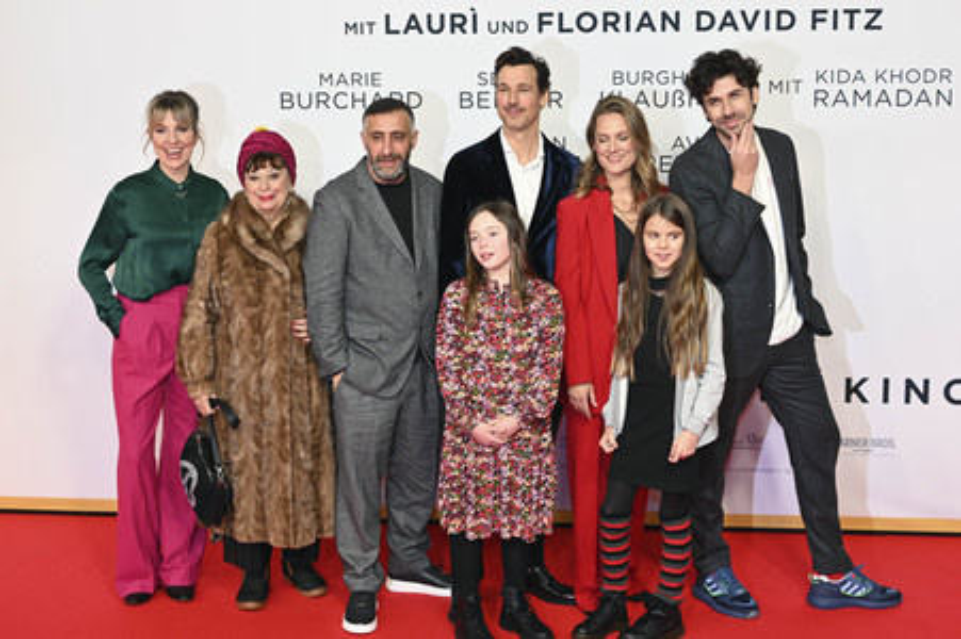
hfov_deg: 37.5
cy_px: 320
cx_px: 480
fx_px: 1414
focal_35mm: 53
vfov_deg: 25.5
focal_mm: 53
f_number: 5
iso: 640
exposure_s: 1/125
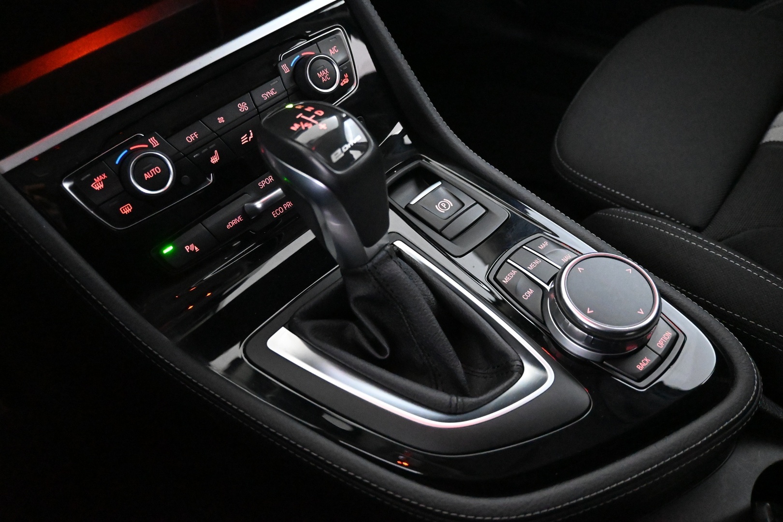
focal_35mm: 30
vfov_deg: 43.6
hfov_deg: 61.9
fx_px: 652
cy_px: 261
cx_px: 392
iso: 12800
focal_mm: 20
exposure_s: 1/30
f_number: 3.8
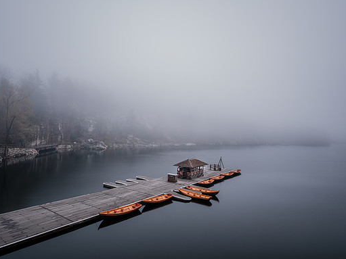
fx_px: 200
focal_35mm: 20
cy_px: 123
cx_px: 165
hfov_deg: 81.7
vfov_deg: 65.9
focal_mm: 11.5
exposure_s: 15
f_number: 8
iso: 200
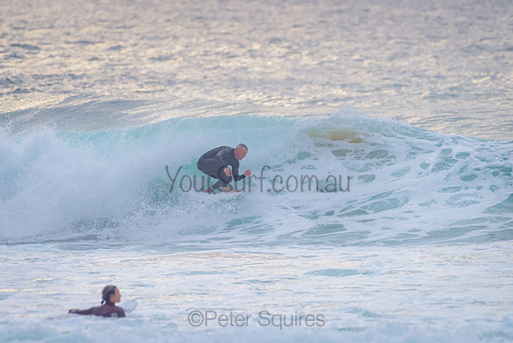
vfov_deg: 2.2
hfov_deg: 3.4
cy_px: 168
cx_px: 249
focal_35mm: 613
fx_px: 8739
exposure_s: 1/1250
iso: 400
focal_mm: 500
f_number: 5.6
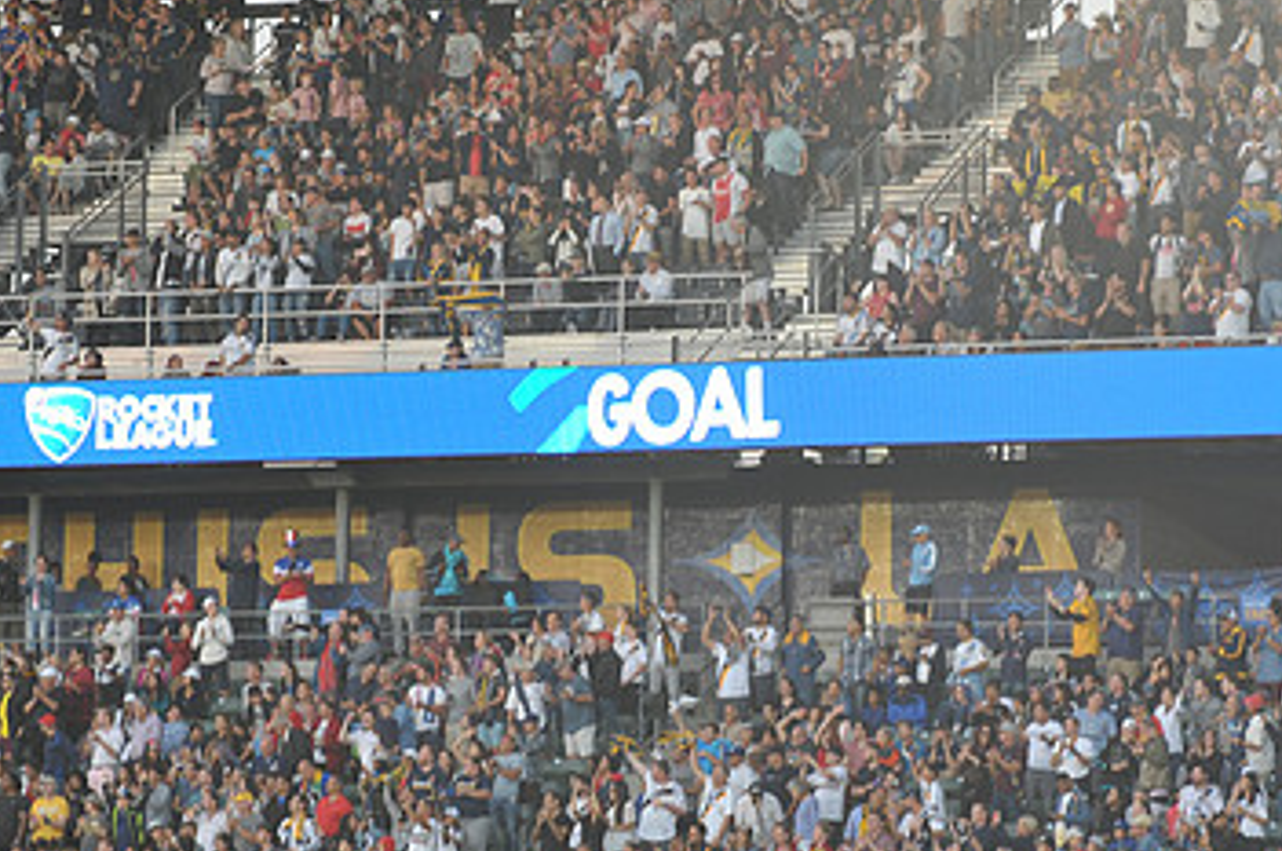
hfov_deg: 8.3
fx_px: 8819
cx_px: 676
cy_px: 413
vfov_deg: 5.5
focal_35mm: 248
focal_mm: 150
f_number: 5.6
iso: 640
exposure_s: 1/125
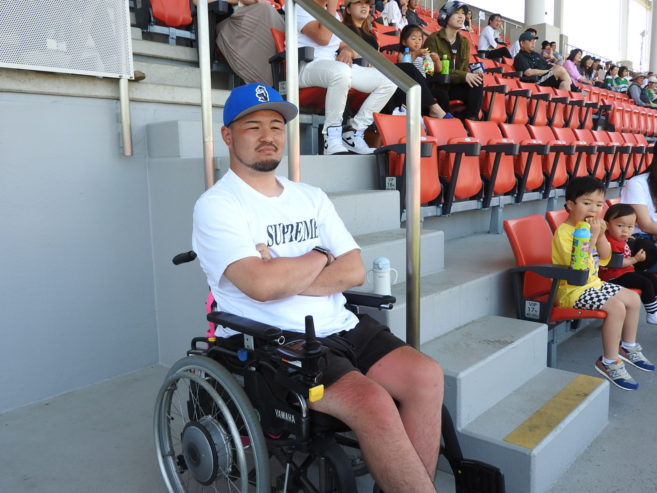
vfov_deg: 46.8
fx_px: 569
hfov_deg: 60.0
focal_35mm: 30
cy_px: 246
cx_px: 328
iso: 100
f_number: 3.5
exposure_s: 1/160
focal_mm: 5.4
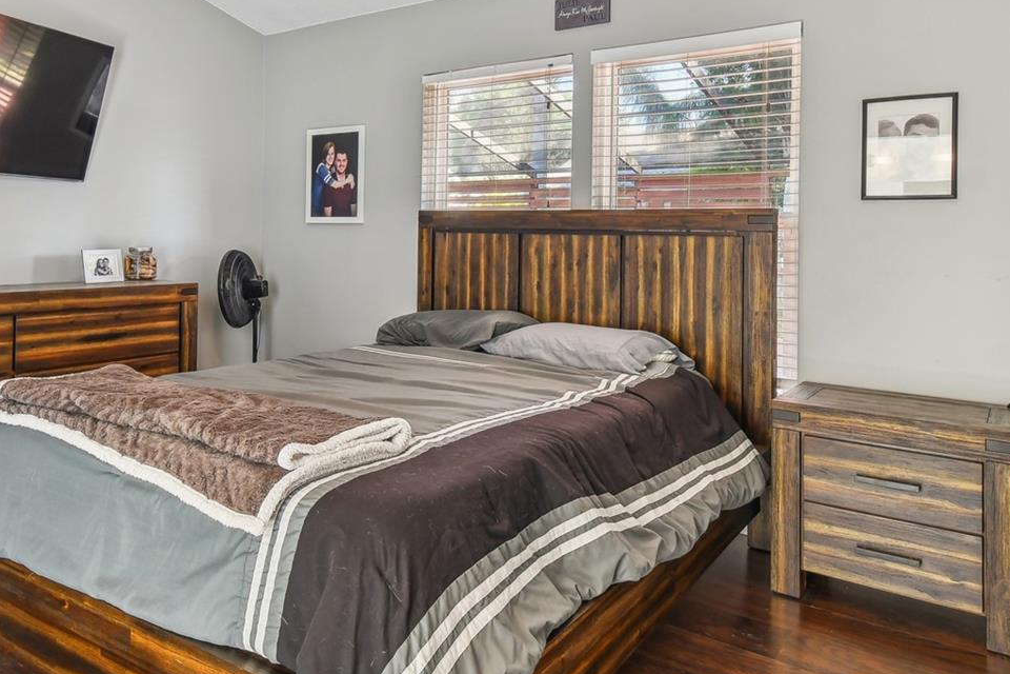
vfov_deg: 50.8
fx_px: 701
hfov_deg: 71.5
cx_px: 487
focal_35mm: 25
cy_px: 252
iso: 100
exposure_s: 1/2
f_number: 7.1
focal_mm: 10
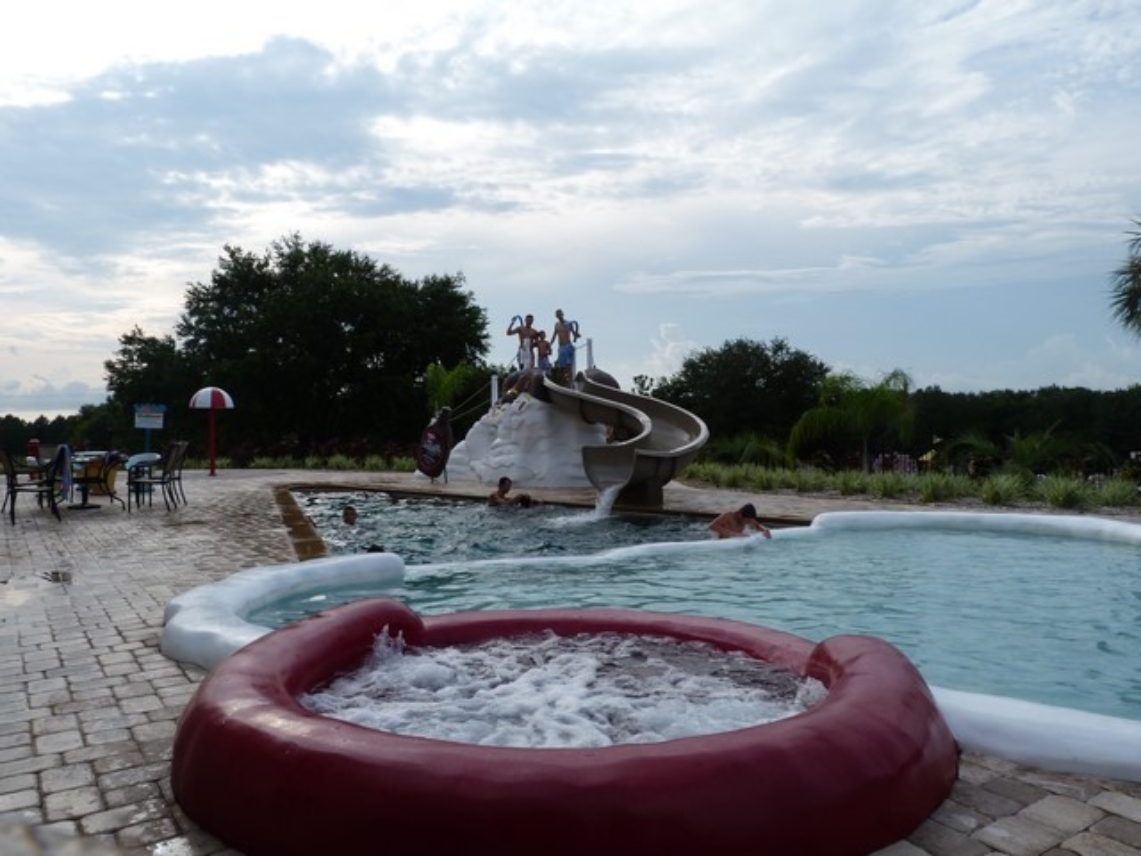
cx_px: 570
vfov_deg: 54.9
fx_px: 824
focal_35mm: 25
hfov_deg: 69.4
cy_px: 428
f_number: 5.6
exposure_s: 1/250
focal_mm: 4.5
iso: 80
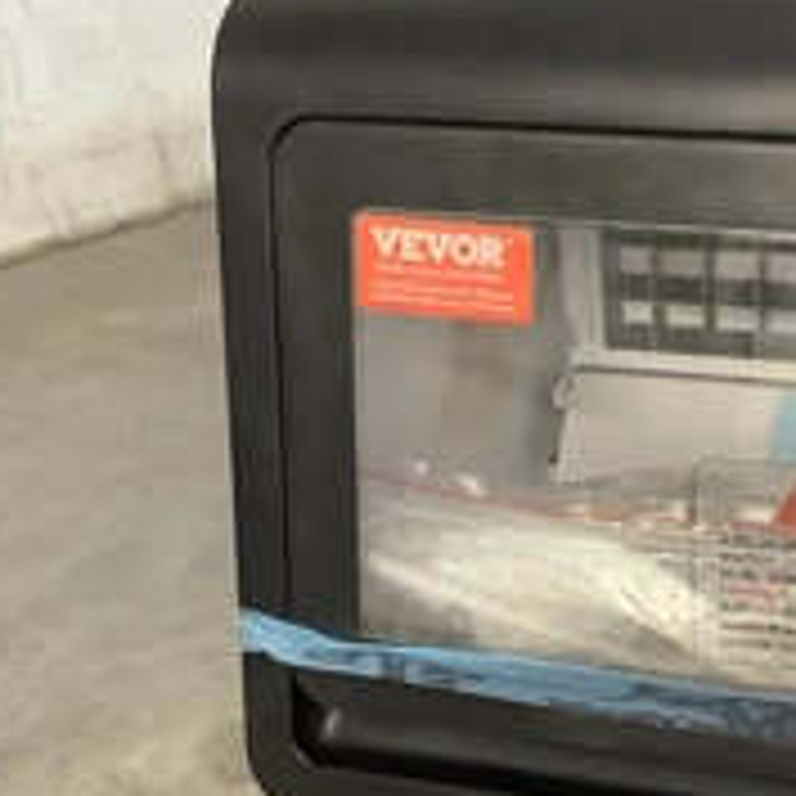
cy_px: 549
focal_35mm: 62
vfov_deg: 27.5
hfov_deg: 26.9
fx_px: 1613
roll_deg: +1.9
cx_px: 693
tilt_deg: -26.8
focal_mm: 3.3
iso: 640
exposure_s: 1/30
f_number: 2.4
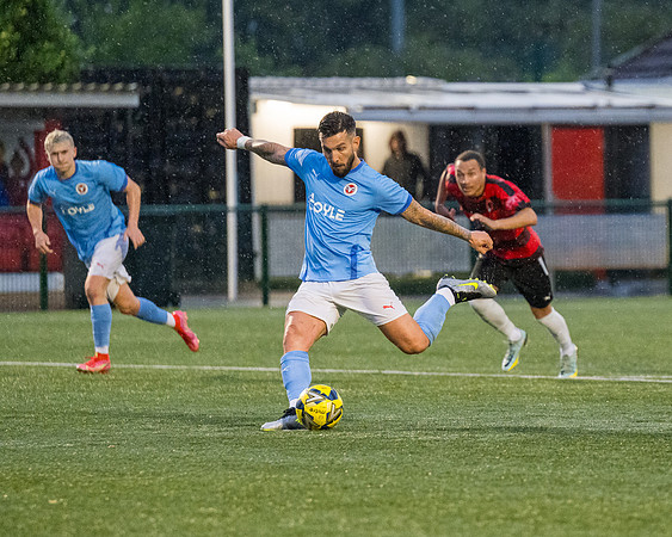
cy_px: 255
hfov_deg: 5.7
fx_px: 6696
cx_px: 601
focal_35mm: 337
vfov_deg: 4.6
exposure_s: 1/1000
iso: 4000
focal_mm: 175
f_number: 2.8
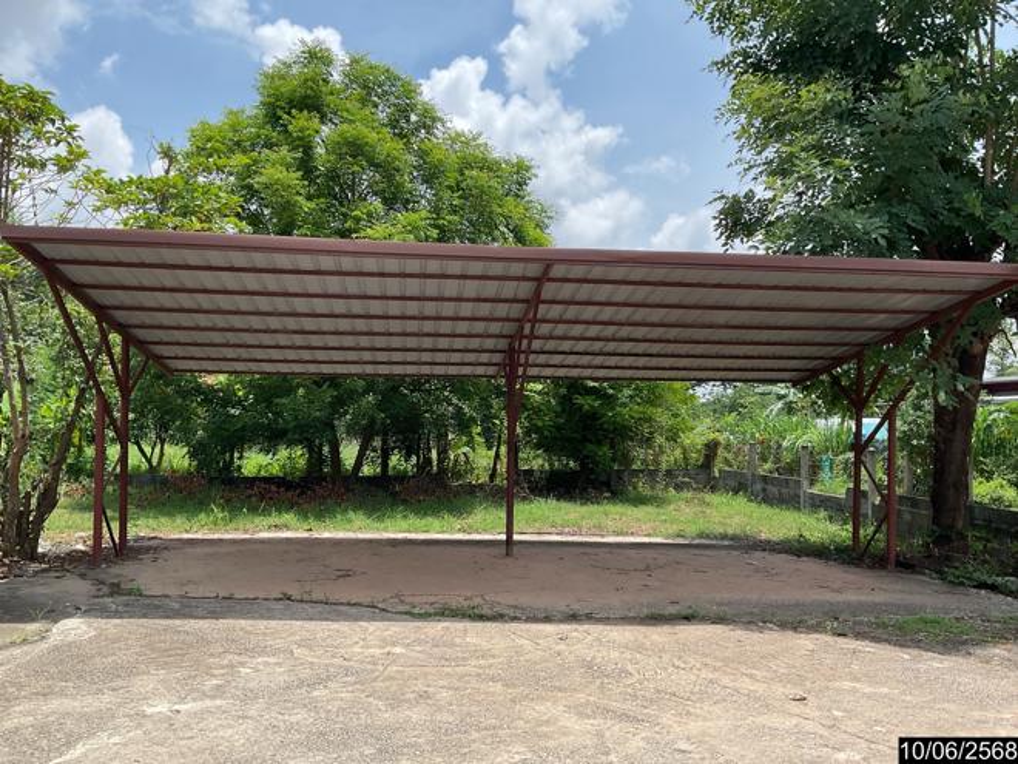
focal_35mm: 29
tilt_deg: +5.5
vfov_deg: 48.2
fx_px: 853
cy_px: 382
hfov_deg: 61.7
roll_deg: -1.4
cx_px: 509
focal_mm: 3
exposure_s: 1/1342
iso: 16
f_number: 1.8
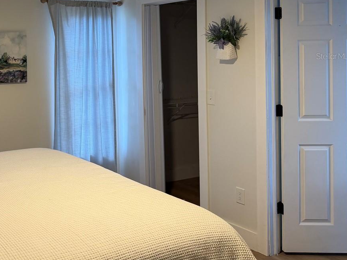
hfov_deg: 39.8
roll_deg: +2.9
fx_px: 441
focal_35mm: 44
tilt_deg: -0.8
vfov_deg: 32.1
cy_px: 56
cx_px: 36
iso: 125
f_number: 1.78
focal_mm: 6.76
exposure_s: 1/60
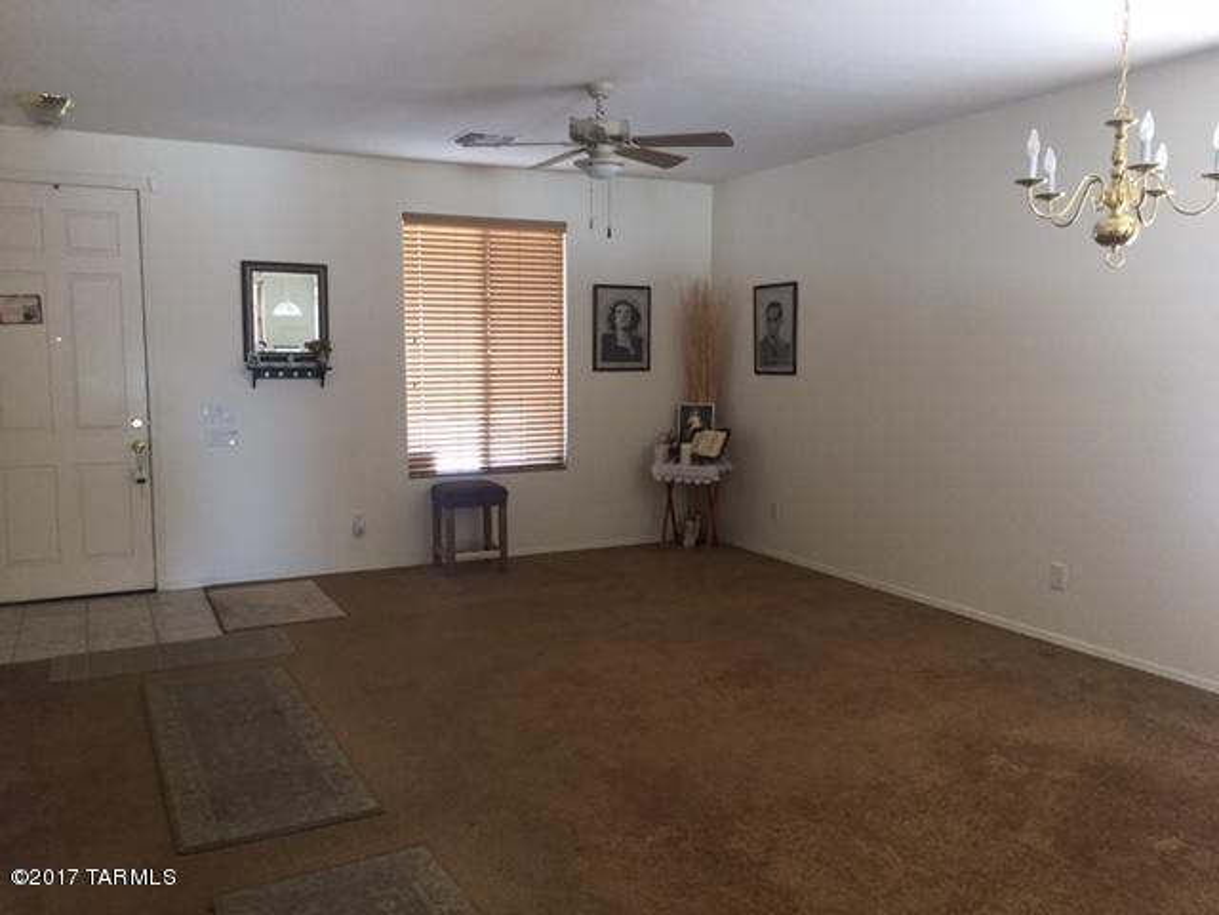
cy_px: 458
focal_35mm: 29
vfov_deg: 48.2
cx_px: 610
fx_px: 1021
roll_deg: -1.0
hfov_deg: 61.7
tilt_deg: -5.1
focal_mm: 4.15
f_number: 2.2
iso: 200
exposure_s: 1/30
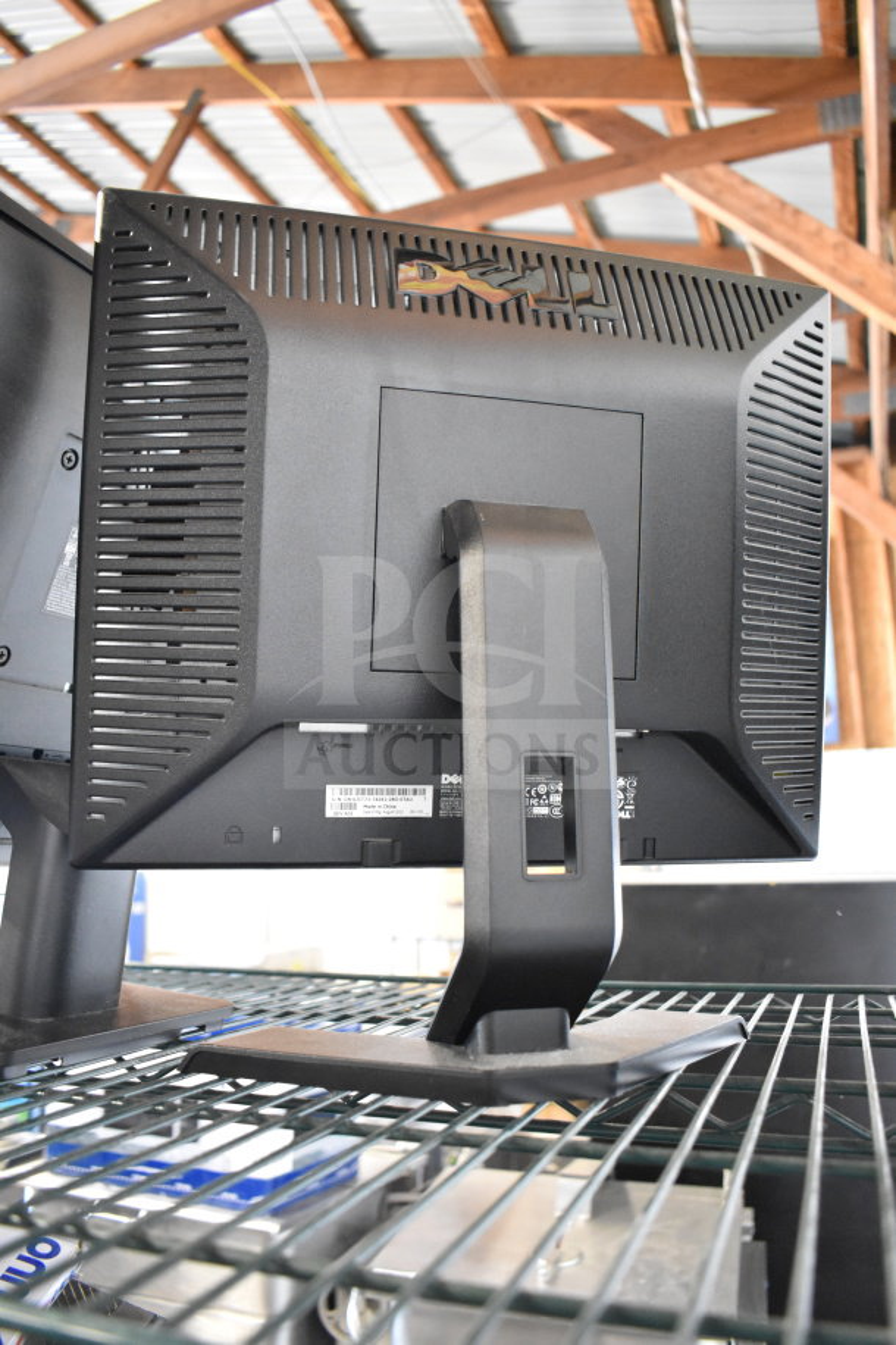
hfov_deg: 47.9
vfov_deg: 67.4
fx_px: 1008
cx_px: 448
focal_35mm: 27
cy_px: 672
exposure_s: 1/30
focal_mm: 18
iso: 4500
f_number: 3.5
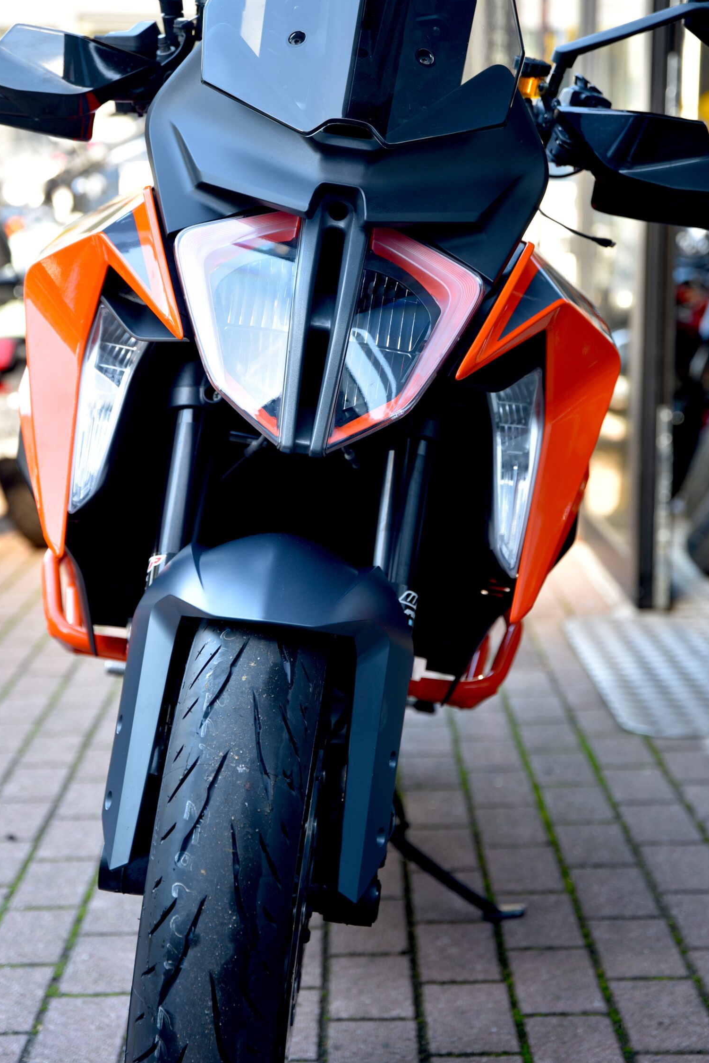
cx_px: 325
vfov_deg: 27.3
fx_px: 2184
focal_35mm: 74
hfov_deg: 18.4
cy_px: 459
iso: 200
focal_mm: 65
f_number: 3.5
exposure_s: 1/60
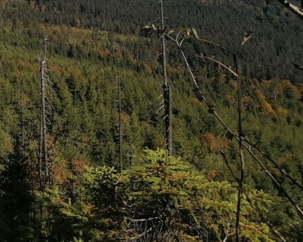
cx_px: -54
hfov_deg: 26.2
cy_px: -33
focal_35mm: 65
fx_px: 583
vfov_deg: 22.0
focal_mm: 4.75
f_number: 1.8
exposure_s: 1/2092
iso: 50
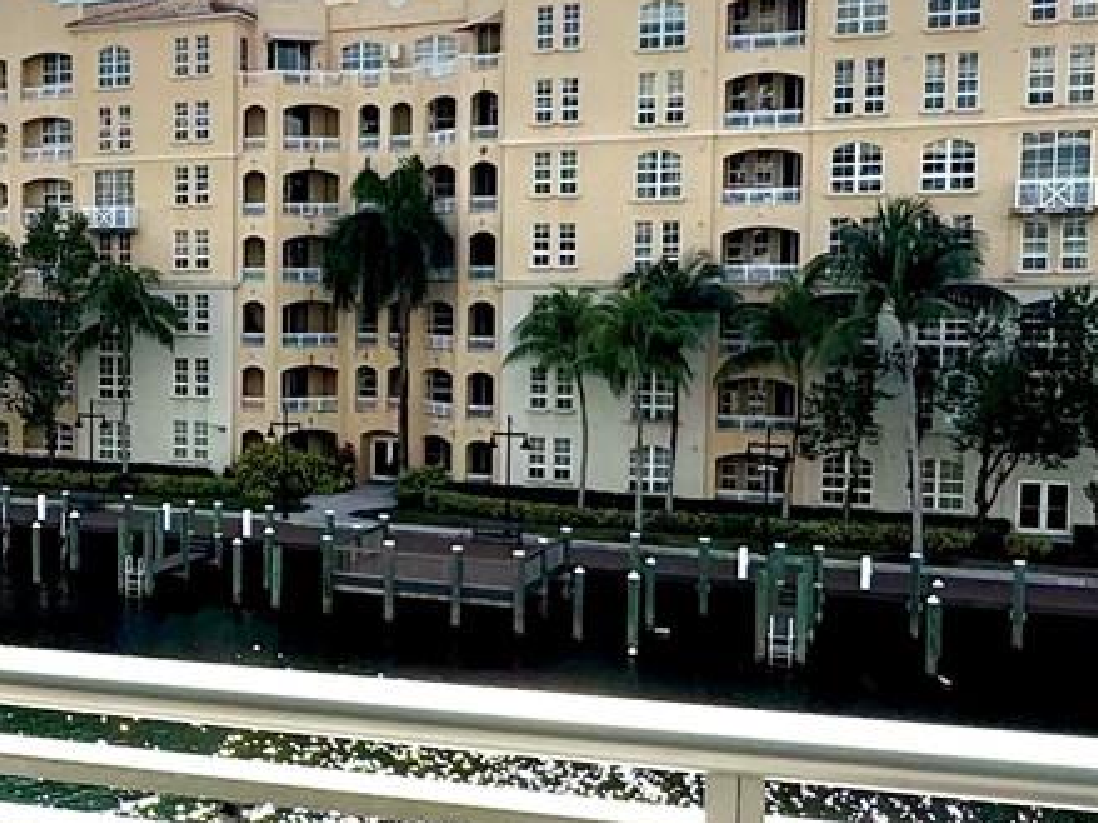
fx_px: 1617
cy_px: 393
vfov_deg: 28.5
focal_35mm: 51
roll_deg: +1.0
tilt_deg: -4.4
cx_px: 78
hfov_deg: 35.0
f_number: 2.2
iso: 50
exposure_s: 1/3106
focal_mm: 2.22
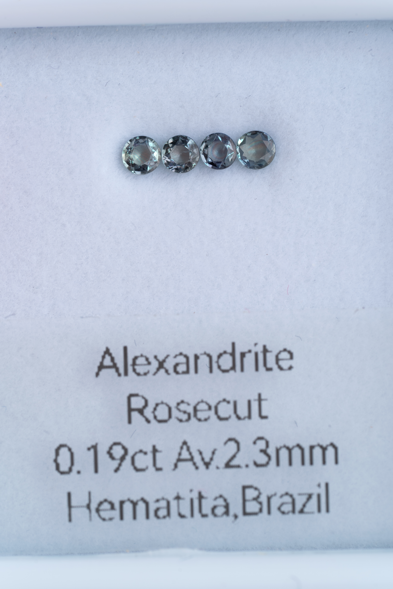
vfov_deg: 22.6
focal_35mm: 90
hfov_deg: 15.2
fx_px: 1474
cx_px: 196
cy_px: 294
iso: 100
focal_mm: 90
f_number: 6.3
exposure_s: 1/20
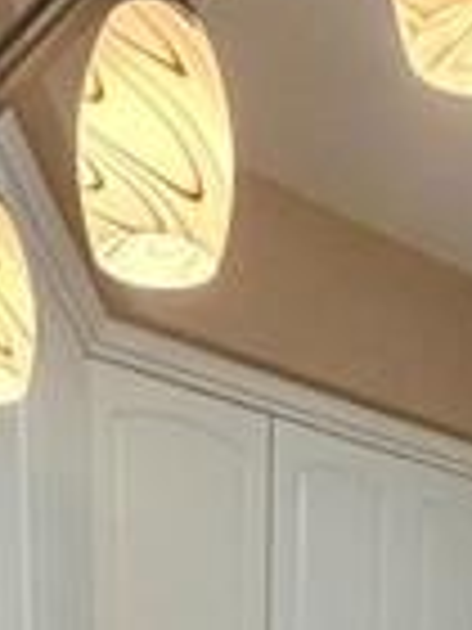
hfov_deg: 19.0
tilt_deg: -15.6
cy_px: 1300
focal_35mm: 77
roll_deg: -1.7
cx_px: 351
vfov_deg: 17.3
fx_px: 1400
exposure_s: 1/120
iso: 320
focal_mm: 2.22
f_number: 2.2
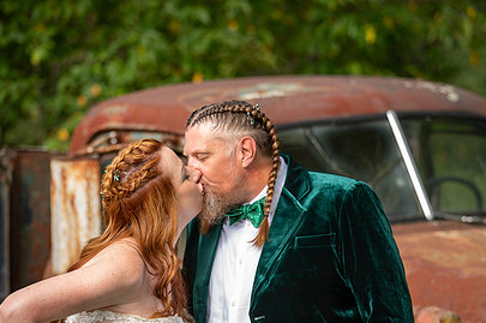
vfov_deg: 7.2
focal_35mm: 189
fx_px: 2548
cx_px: 271
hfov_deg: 10.9
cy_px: 216
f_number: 3.2
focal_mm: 130
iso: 64
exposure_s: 1/125
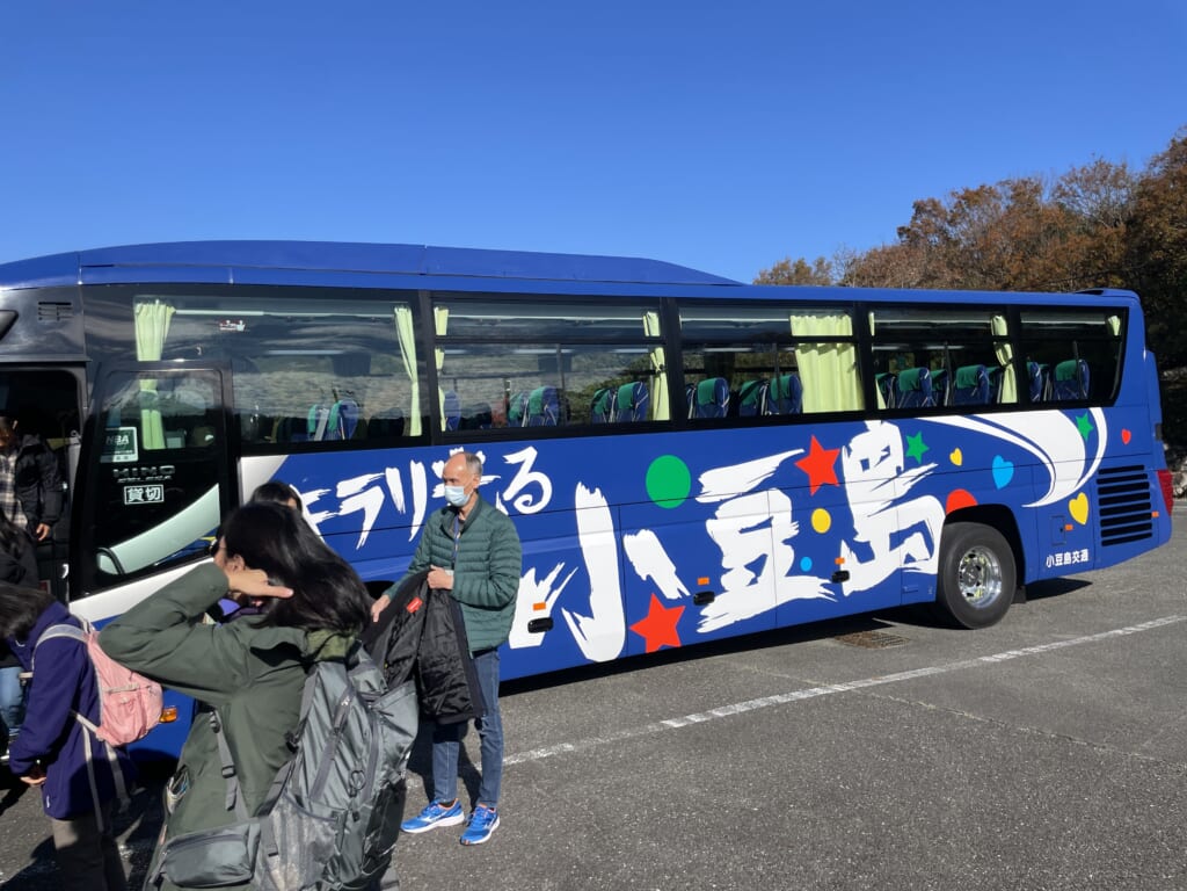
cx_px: 594
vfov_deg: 53.1
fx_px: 892
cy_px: 446
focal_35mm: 26
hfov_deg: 67.3
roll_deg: +0.3
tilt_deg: -0.1
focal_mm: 4.2
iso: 32
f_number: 1.6
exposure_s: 1/3861
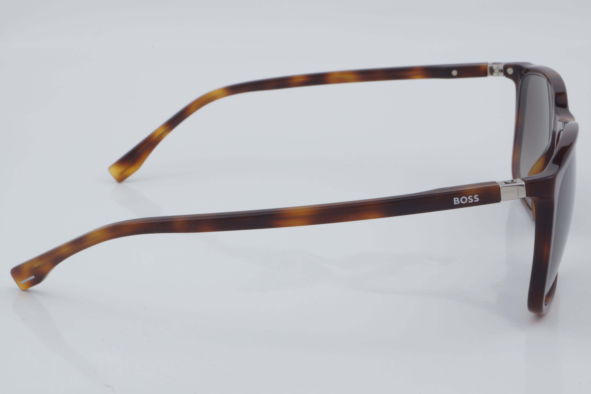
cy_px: 197
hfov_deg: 24.6
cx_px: 296
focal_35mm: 82
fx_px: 1354
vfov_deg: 16.6
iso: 100
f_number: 32
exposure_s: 1/4
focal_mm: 55
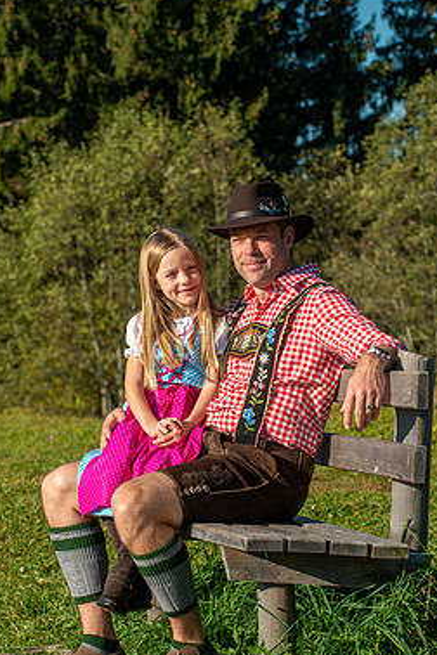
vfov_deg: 14.3
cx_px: 224
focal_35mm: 143
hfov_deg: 9.6
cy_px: 378
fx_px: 2604
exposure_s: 1/320
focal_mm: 120
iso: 100
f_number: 9
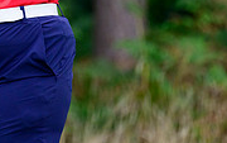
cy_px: -84
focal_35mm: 1311
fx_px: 8121
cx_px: -137
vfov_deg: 1.0
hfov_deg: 1.6
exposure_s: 1/1250
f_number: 5.6
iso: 1250
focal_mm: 400
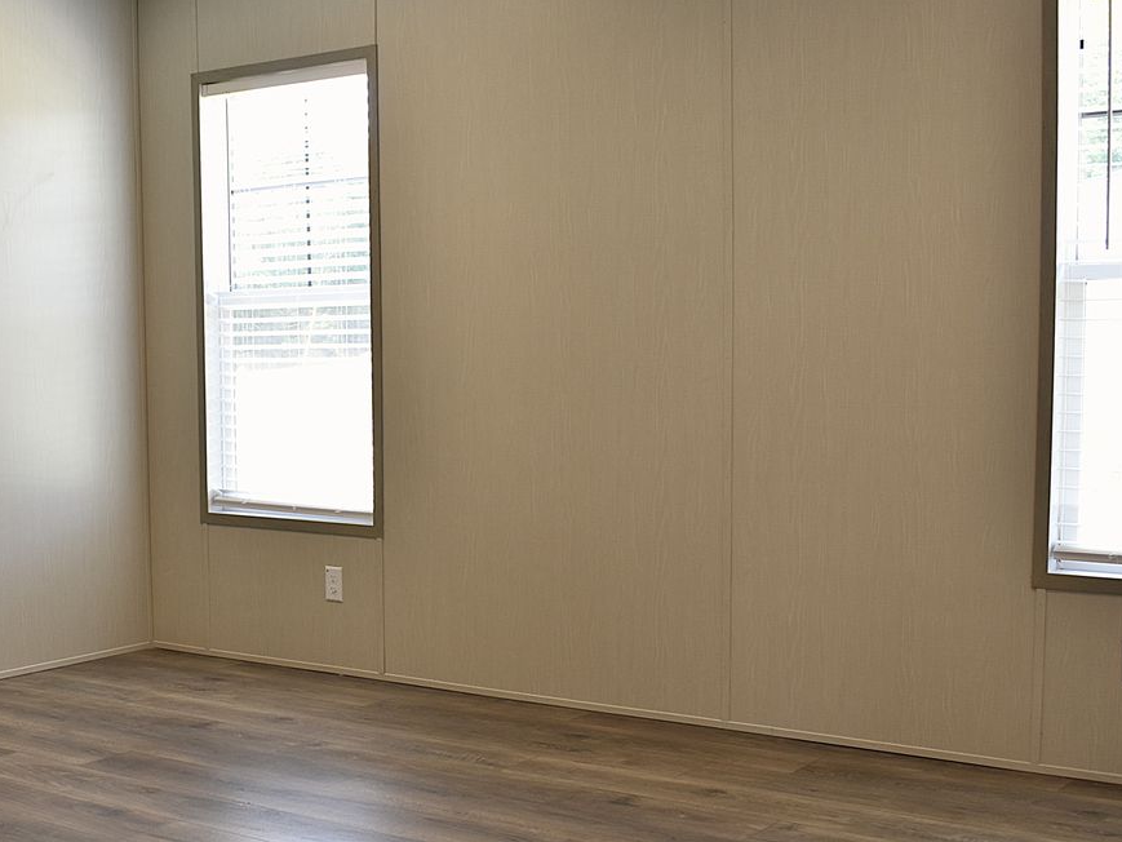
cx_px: 297
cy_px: 516
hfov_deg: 38.7
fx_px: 1556
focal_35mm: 48
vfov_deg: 30.2
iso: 400
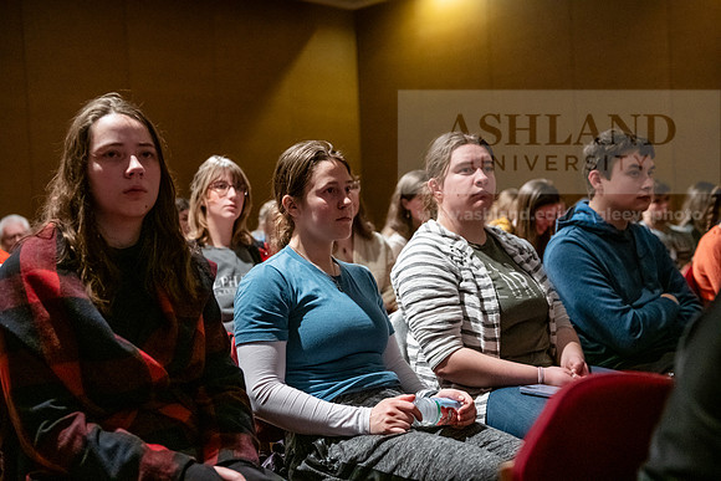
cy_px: 240
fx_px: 962
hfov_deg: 41.1
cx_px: 360
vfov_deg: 28.1
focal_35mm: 48
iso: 3200
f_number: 3.2
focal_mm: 48
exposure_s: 1/160
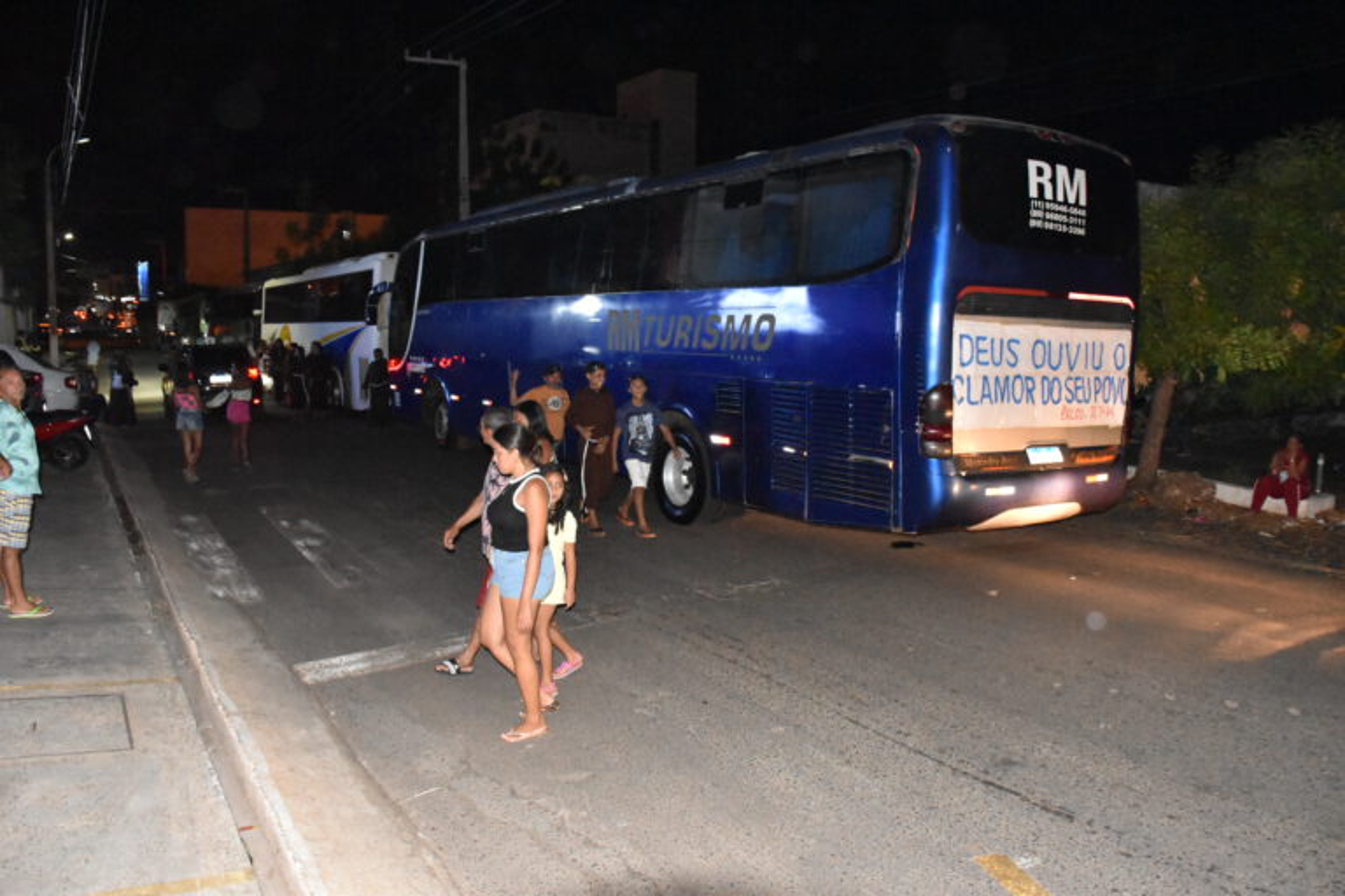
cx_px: 672
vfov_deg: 47.9
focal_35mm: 27
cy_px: 448
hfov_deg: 67.4
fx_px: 1009
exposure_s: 1/100
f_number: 5
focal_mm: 18
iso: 8000
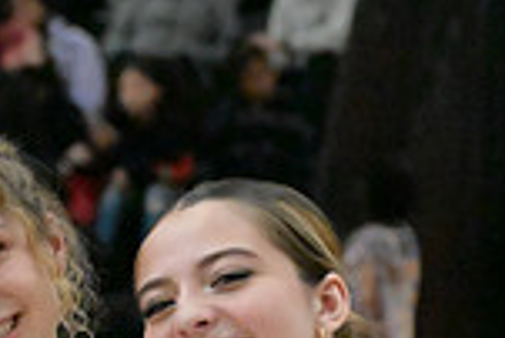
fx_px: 2696
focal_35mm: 192
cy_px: 428
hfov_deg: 10.6
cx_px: -30
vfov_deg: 7.1
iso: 51200
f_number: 2.8
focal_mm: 50
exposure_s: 1/8000
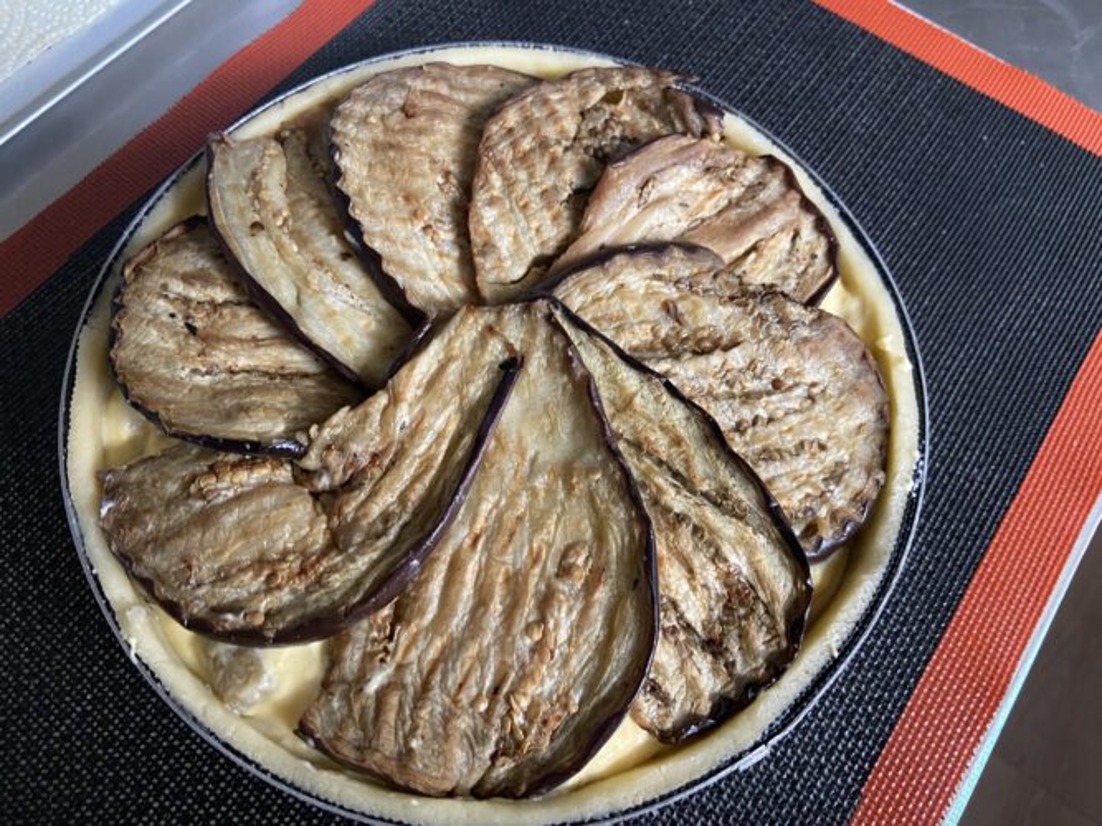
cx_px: 551
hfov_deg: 67.3
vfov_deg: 53.0
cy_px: 413
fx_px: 828
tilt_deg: -66.2
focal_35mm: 26
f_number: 1.8
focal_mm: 4.25
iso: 250
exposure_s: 1/50
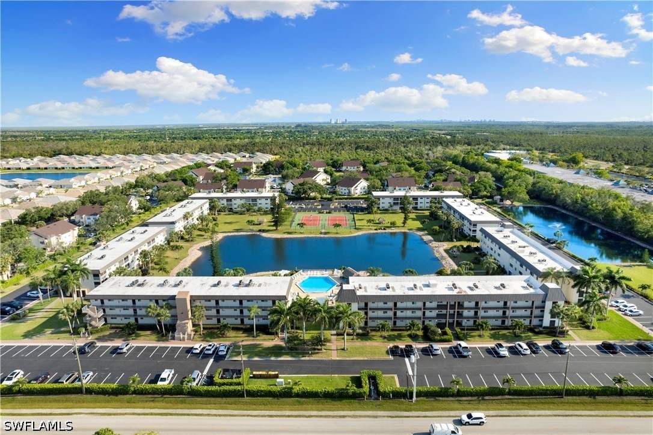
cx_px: 326
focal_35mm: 22
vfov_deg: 57.2
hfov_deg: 78.6
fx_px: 399
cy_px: 218
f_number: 2.8
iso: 130
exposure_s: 1/640
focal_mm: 8.38
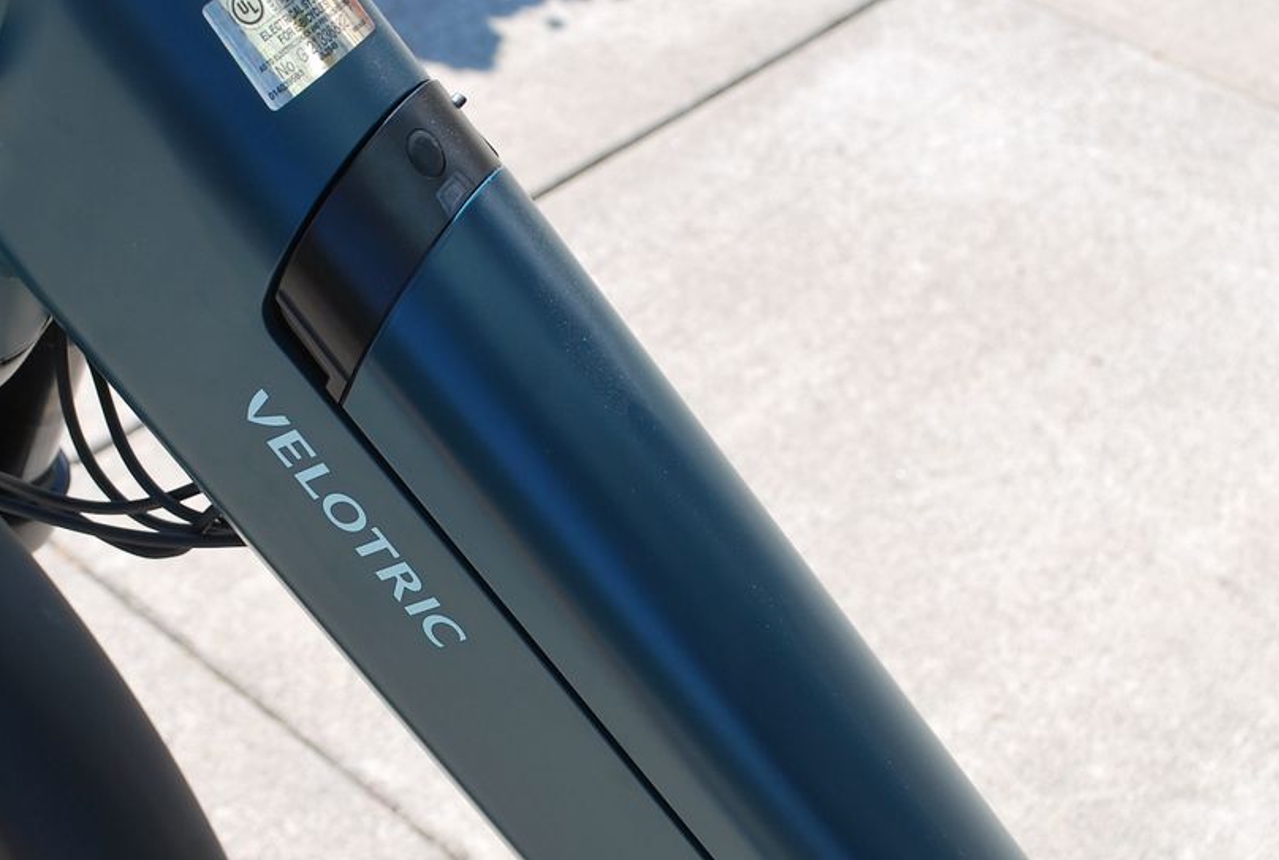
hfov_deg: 34.7
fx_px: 2030
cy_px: 401
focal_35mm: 57
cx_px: 453
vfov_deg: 23.9
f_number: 6.3
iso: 100
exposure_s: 1/160
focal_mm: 24
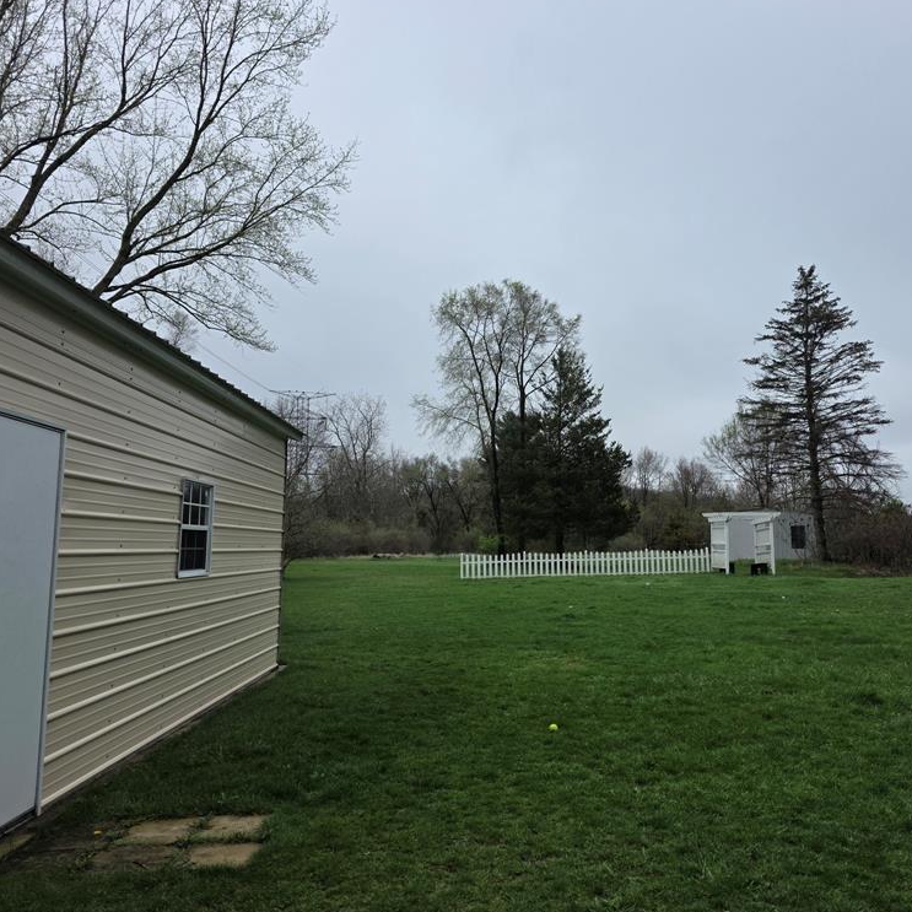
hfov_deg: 56.7
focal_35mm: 28
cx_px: 566
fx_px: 835
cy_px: 459
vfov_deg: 57.3
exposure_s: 1/6809
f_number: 1.7
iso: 80
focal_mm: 6.3
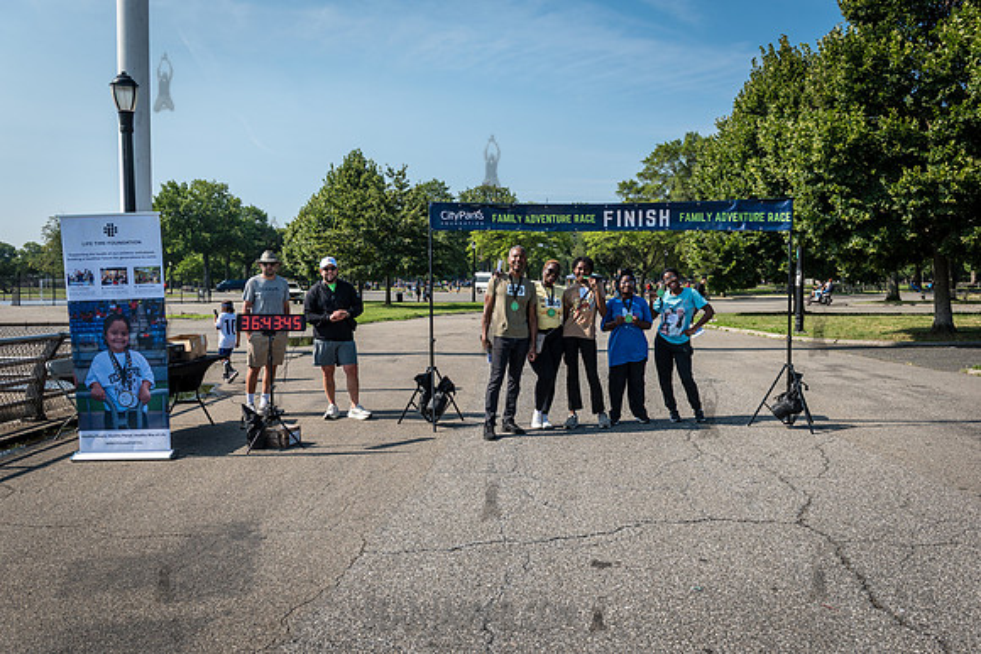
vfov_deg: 43.7
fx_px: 817
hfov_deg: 62.0
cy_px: 327
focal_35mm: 30
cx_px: 500
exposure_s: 1/2000
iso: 400
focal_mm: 29
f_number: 5
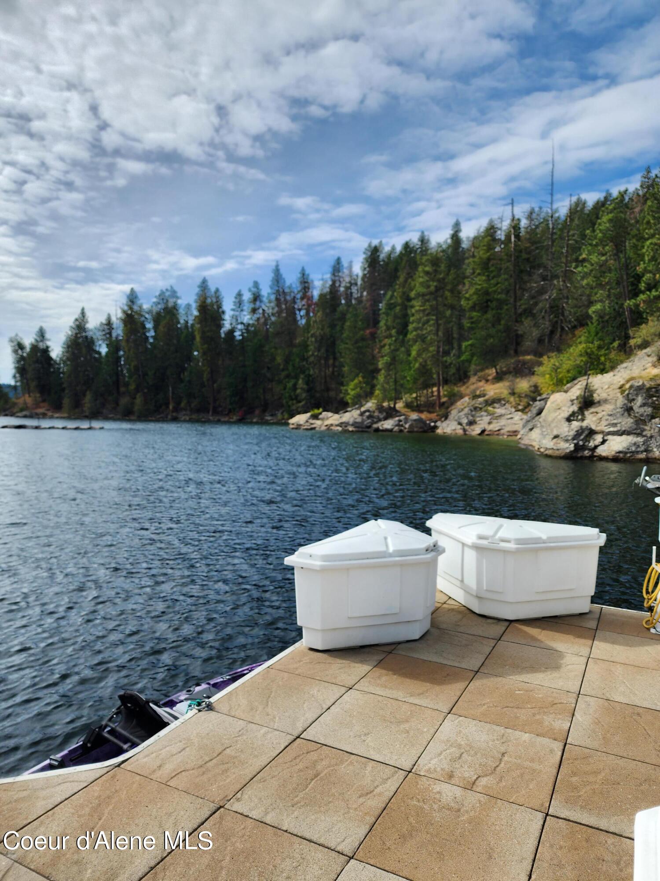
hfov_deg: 58.9
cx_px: 330
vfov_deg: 73.9
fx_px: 585
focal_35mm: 23
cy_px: 440
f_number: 1.8
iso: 12
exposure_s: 1/1279
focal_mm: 6.4
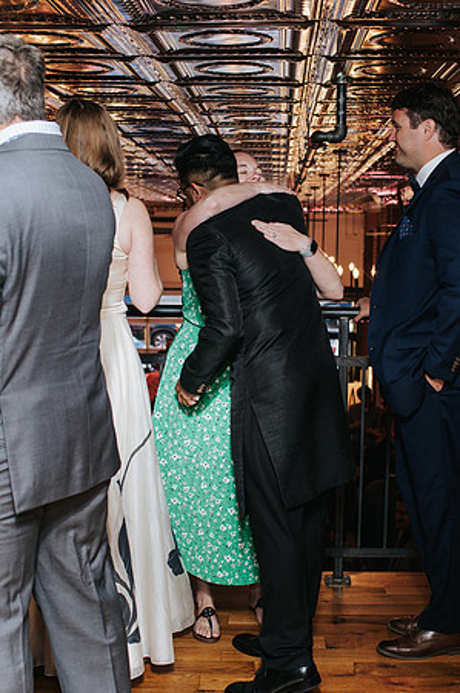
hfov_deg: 25.6
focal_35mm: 53
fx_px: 1010
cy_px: 346
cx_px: 275
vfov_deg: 37.8
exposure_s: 1/200
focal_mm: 35
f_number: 3.5
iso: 800
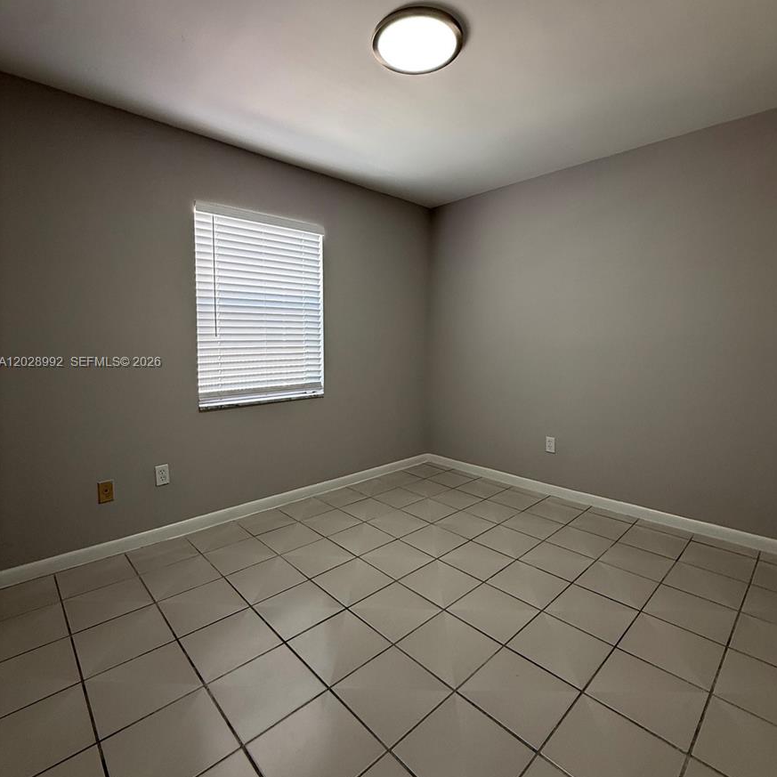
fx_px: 432
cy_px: 363
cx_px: 397
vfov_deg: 83.9
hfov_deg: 84.0
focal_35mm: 17
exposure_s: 1/120
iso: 100
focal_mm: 2.22
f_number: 2.2
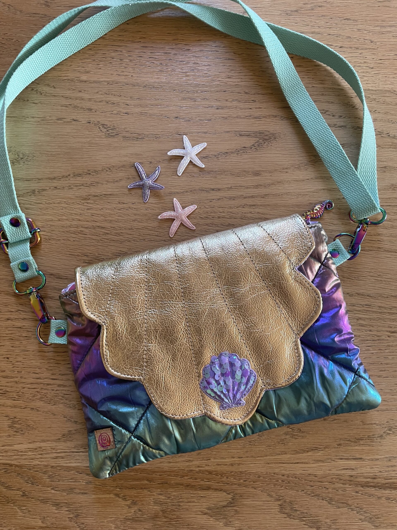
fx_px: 398
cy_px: 265
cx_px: 198
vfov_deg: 67.3
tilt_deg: -83.9
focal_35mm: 26
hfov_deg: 53.1
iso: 64
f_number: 1.6
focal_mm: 4.2
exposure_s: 1/50
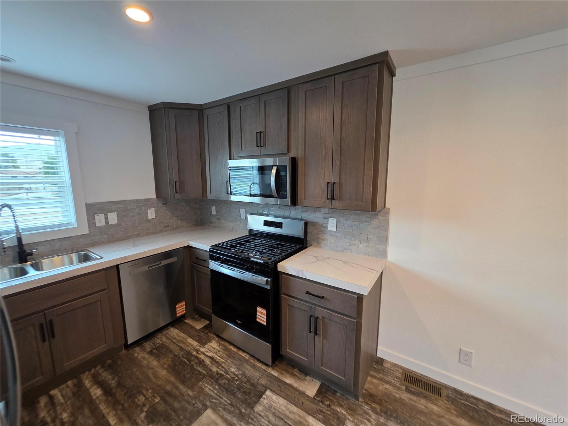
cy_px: 213
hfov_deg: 106.2
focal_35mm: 13
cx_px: 284
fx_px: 213
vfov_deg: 89.9
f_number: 1.9
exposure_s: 1/120
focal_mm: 2.2
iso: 160
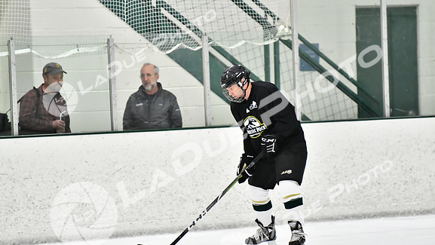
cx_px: 217
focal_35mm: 300
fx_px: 3461
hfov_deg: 7.2
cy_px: 138
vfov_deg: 4.1
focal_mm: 190
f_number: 2.8
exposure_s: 1/1250
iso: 5000
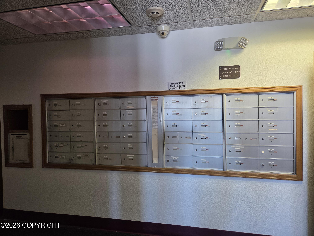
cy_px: 118
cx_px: 157
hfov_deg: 73.9
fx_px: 209
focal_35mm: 23
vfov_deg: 58.9
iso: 250
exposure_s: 1/120
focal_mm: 5.4
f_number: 1.8
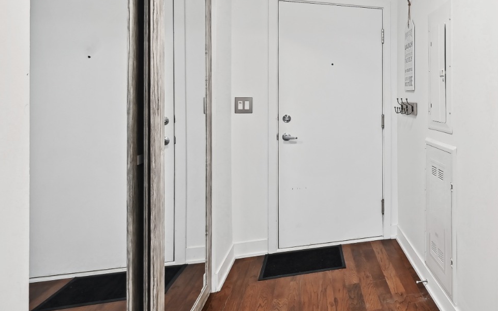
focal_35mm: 24
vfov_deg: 50.0
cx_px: 413
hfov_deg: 66.3
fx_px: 326
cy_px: 98
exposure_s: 1/30
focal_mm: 14
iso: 800
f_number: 6.3
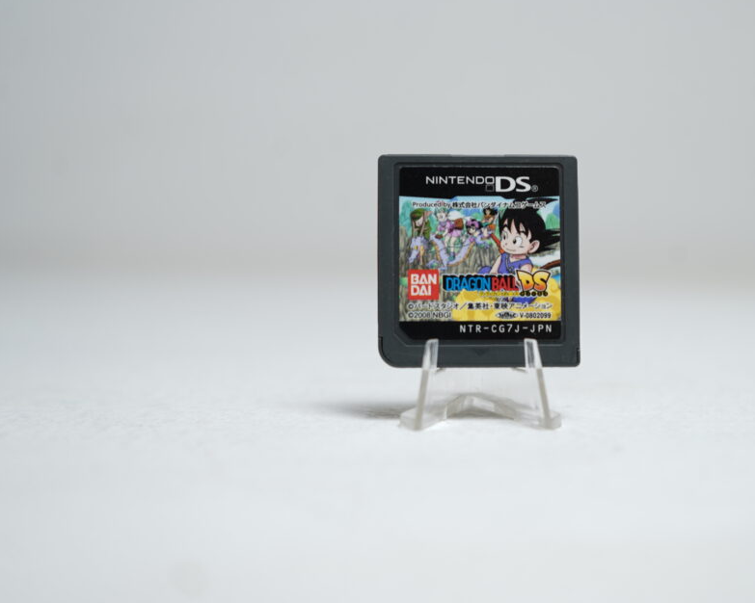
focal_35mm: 59
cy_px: 265
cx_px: 483
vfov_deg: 25.8
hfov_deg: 31.8
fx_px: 1318
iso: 64
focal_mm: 41
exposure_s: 1/10
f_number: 5
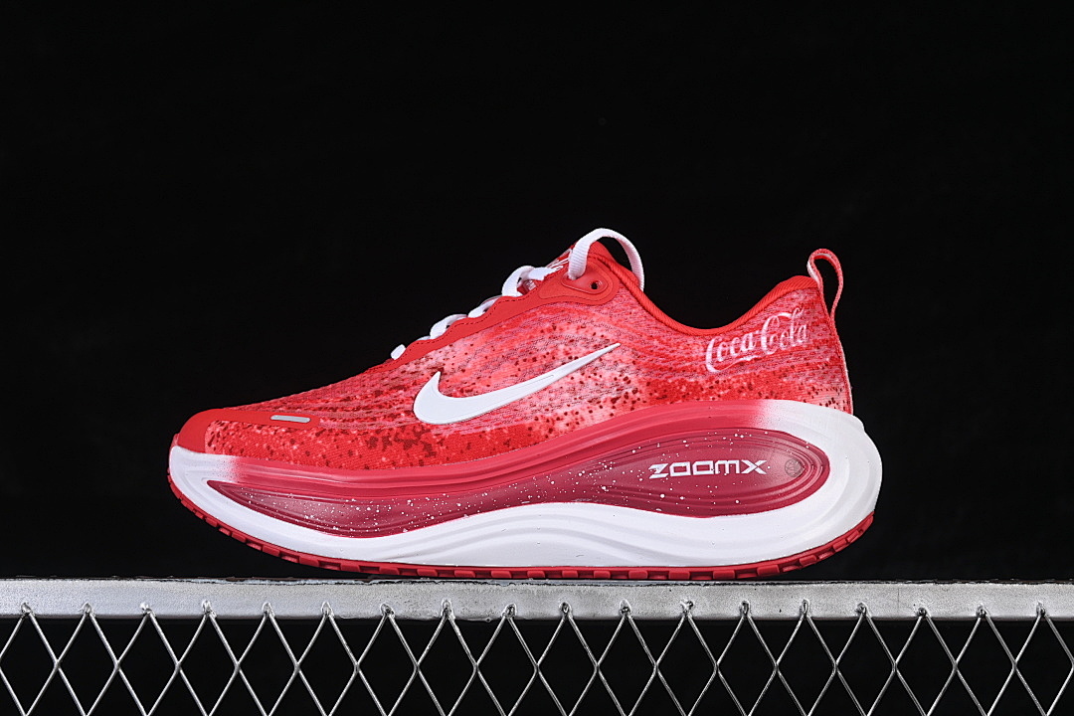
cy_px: 358
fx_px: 2237
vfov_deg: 18.2
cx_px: 537
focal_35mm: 75
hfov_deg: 27.0
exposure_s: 1/80
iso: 160
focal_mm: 50
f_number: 8
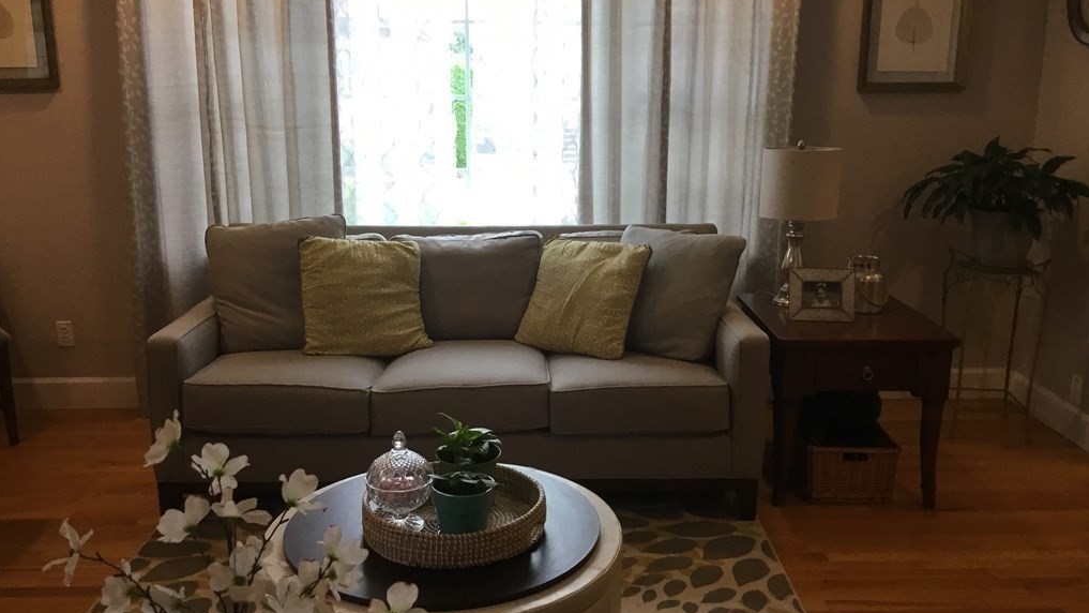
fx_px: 982
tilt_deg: -12.2
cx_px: 546
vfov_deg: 34.6
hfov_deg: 58.0
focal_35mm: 34
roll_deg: -0.5
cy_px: 283
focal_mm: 3.3
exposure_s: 1/30
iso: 32
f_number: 2.4
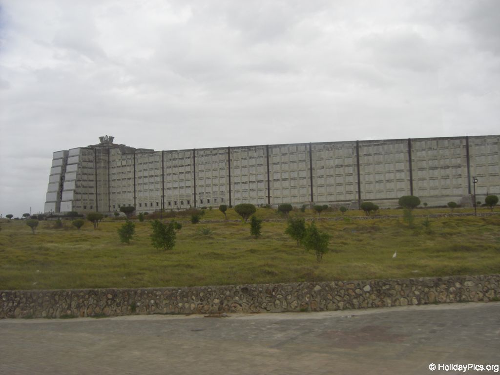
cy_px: 188
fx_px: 549
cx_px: 250
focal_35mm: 38
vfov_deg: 37.7
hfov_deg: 49.0
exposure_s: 1/640
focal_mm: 6.2
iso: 64
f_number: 2.7
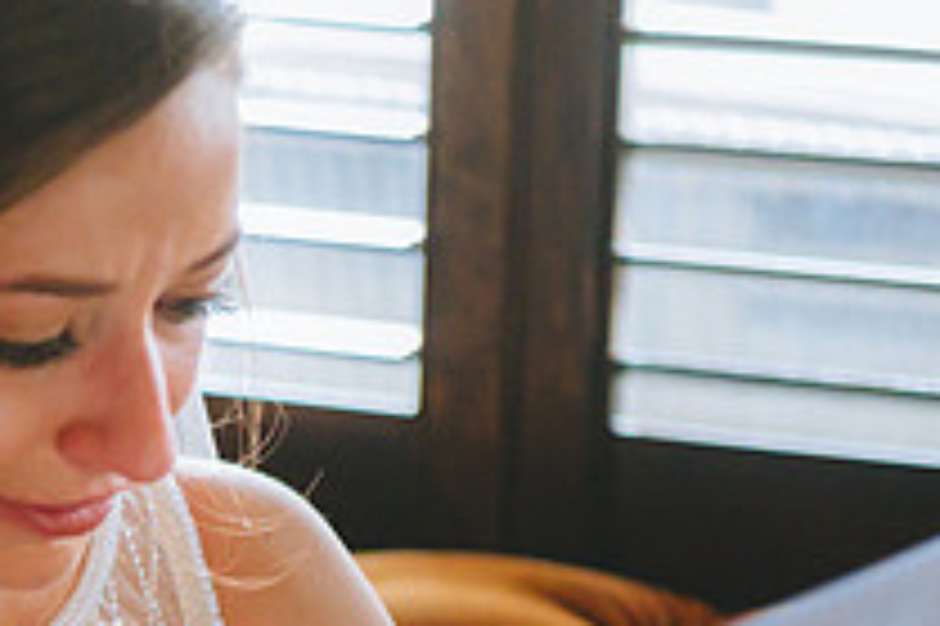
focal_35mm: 194
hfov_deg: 10.5
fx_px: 5061
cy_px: 698
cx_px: -148
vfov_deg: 7.0
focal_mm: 70
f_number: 2.8
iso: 6400
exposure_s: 1/400
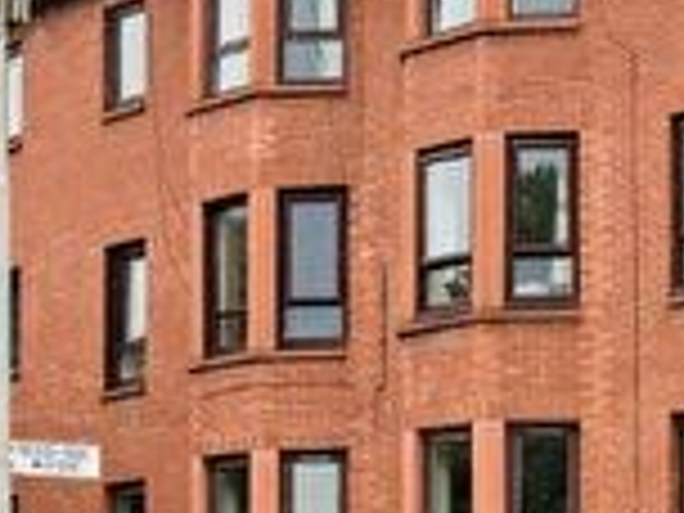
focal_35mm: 155
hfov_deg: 12.7
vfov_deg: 9.6
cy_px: 299
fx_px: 3063
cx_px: 432
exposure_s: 1/2000
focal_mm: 35
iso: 800
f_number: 4
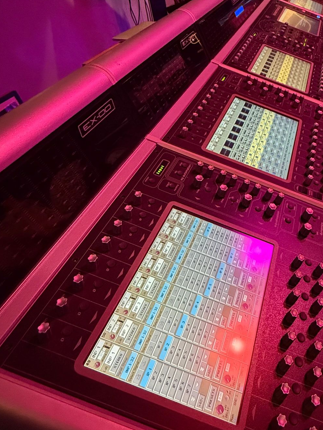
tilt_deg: -33.3
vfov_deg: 63.5
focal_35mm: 27
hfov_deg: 48.8
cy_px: 141
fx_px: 336
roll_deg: +2.3
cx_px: 252
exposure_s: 1/59
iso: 1250
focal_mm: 2.22
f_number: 2.2
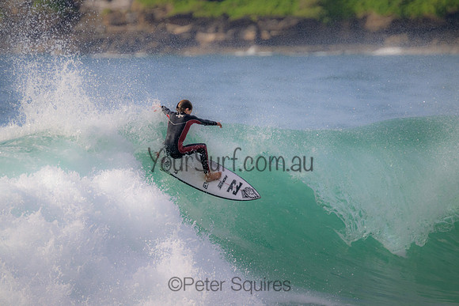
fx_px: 10202
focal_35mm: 800
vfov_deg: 1.7
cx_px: 230
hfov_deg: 2.6
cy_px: 153
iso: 1400
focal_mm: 800
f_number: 11
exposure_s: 1/2000
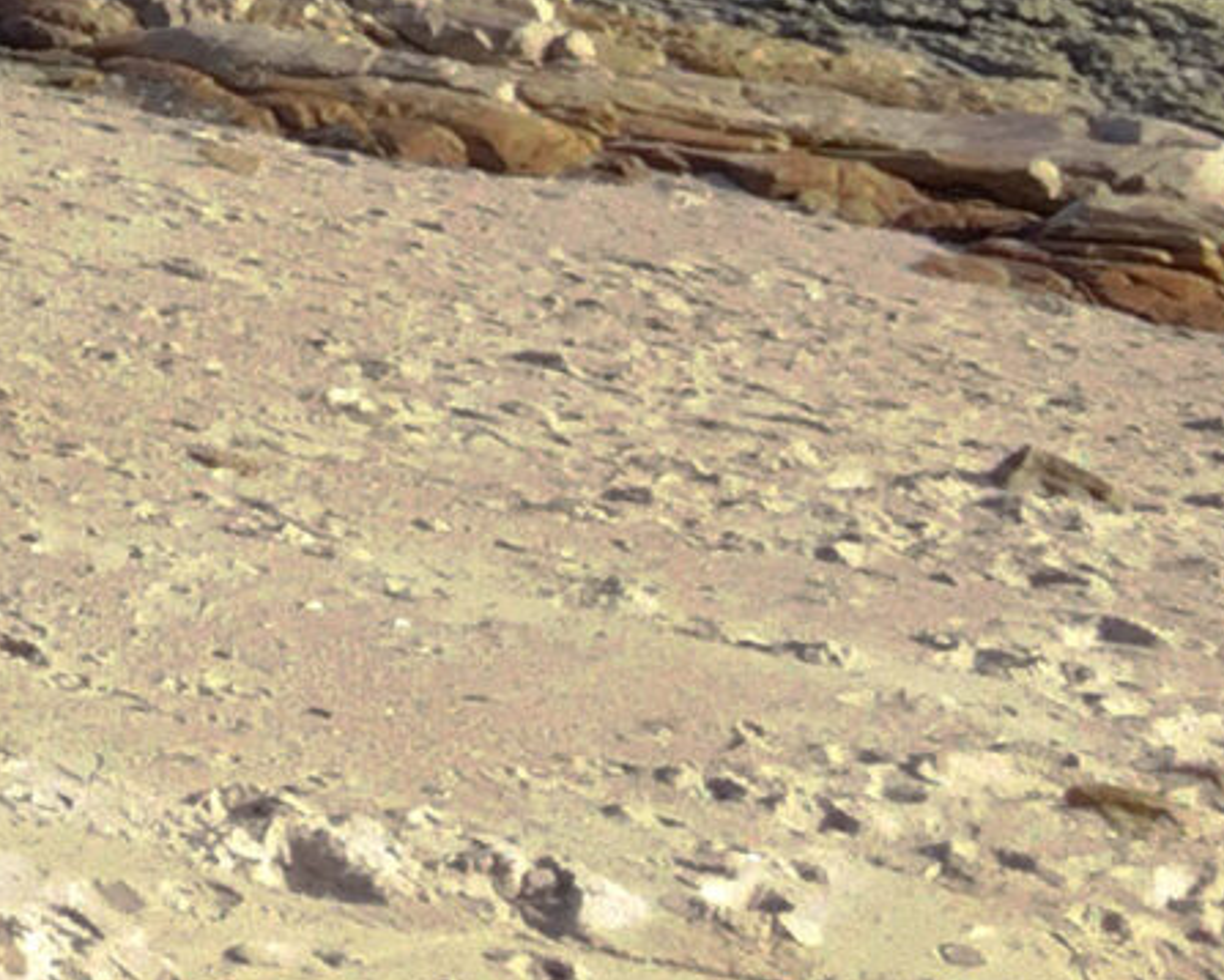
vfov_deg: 9.2
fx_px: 5871
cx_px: -2174
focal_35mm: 162
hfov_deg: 9.7
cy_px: -735
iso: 32
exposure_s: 1/321
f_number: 2.2
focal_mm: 4.15
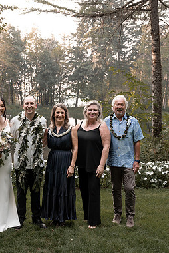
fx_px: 330
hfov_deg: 28.1
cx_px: 33
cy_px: 119
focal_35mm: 47
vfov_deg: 41.9
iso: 200
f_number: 3.2
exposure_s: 1/320
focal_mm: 29
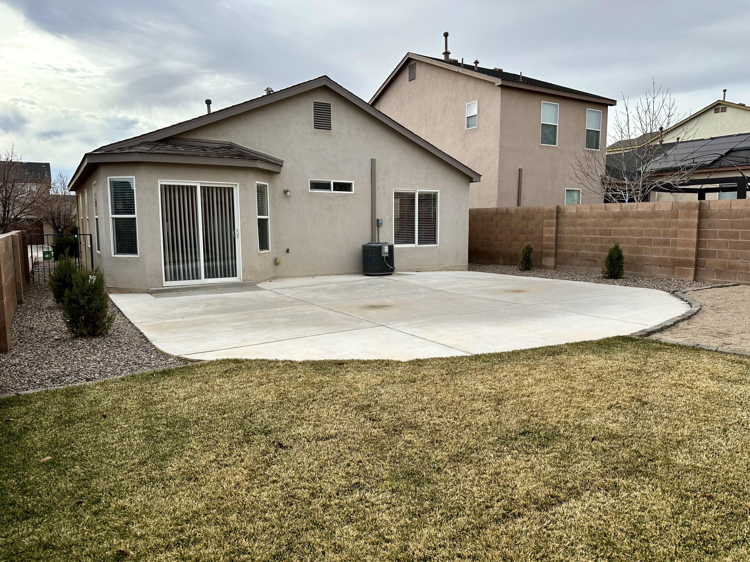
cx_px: 375
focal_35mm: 24
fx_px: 520
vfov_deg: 56.8
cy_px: 281
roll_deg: -0.1
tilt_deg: -6.7
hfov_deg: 71.6
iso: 80
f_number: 1.78
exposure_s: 1/2967
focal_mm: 6.86
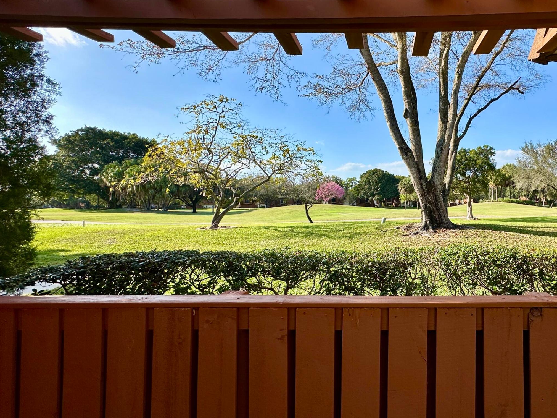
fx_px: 322
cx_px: 387
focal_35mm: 20
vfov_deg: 65.9
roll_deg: +1.8
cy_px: 199
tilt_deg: +1.2
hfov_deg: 78.1
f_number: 2.2
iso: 40
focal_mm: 2.22
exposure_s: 1/1335
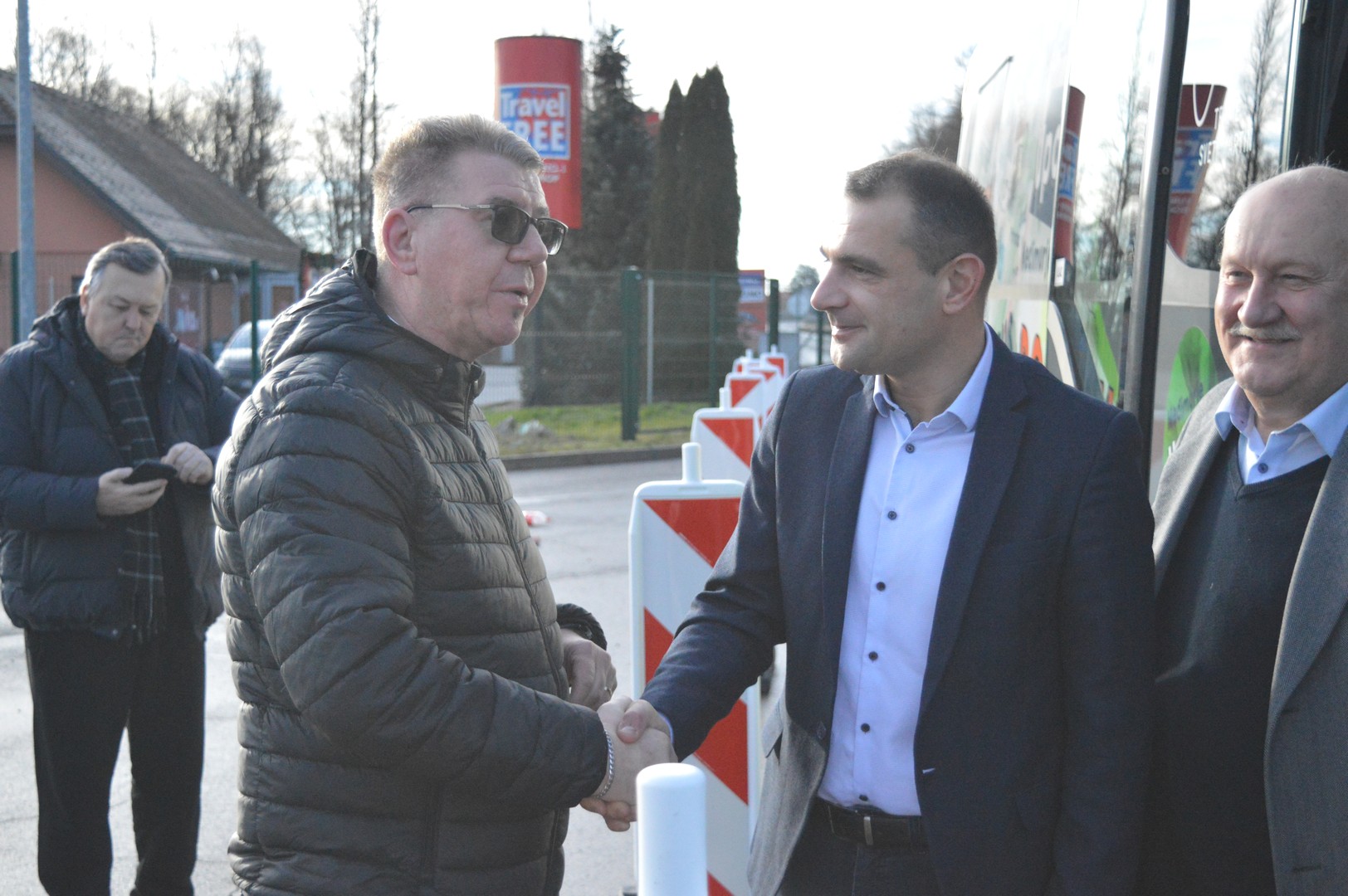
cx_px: 674
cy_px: 448
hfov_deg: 38.9
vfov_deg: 26.4
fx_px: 1908
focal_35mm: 51
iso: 3200
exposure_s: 1/4000
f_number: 4.5
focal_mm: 34
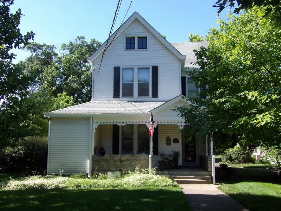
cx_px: 140
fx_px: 317
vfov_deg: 36.8
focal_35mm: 39
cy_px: 106
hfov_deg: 47.9
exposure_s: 1/276
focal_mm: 7
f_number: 3.7
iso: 100
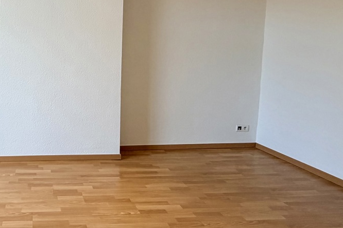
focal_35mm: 35
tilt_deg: -6.7
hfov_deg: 50.0
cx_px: 52
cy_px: 81
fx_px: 333
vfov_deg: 37.5
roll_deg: -0.2
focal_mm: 2.22
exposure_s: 1/121
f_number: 2.2
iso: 100
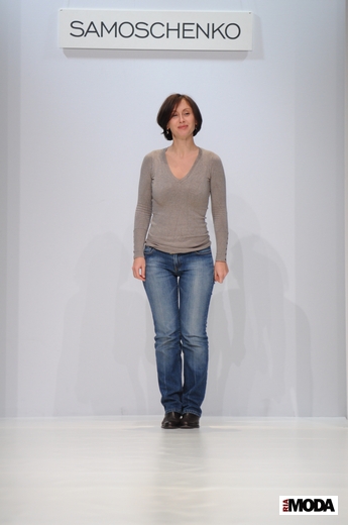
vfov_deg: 6.9
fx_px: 4364
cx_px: 174
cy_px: 262
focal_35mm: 300
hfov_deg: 4.6
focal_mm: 200
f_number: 3.2
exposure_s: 1/250
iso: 800
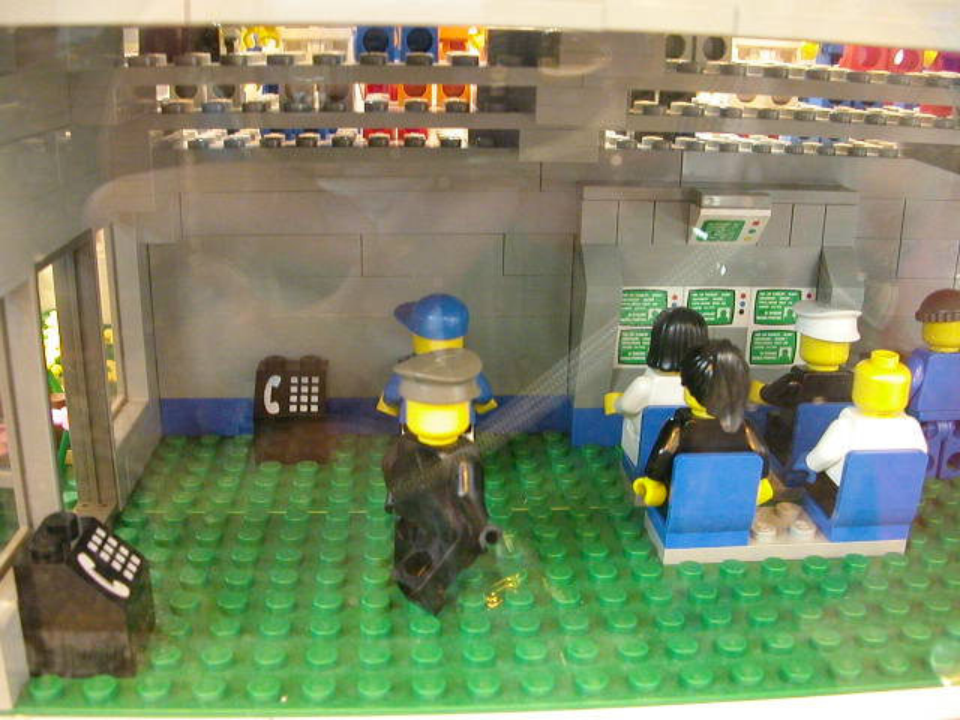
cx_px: 480
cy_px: 360
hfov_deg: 50.1
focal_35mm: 37
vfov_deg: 38.7
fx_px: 1026
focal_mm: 5.6
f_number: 2.7
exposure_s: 1/17.2
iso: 400
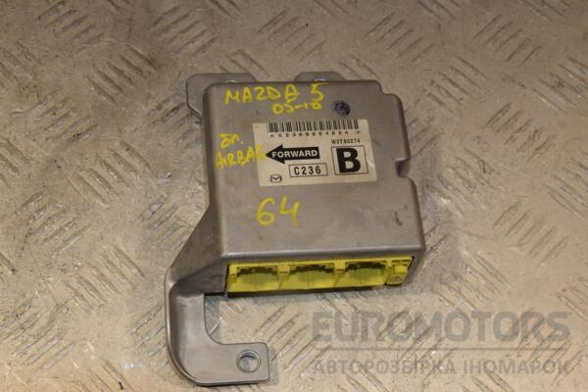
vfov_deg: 21.6
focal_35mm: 63
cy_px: 196
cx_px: 294
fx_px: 1029
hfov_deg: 31.9
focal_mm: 42
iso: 800
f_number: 9
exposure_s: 1/200
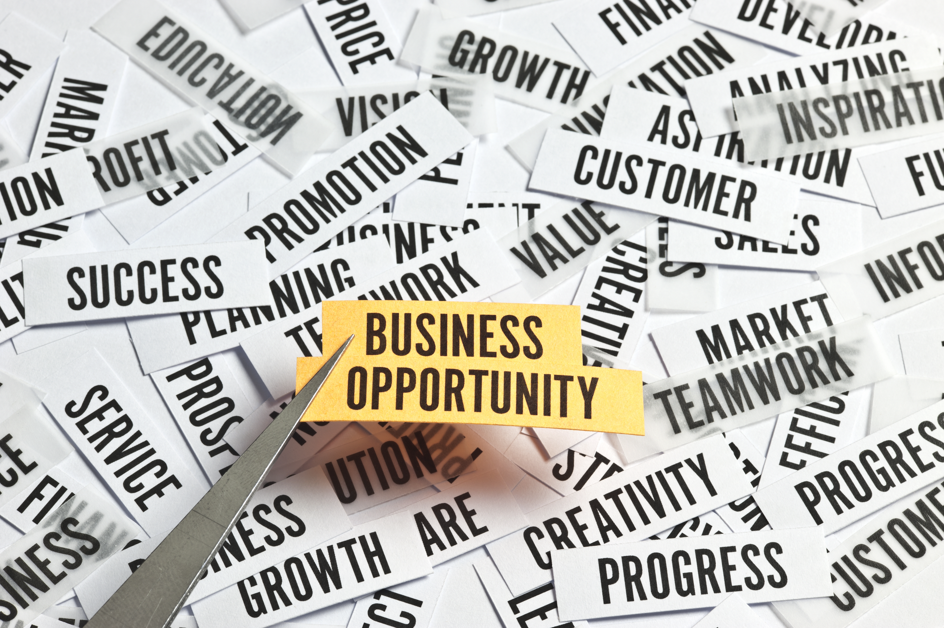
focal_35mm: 100
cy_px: 314
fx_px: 2621
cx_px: 472
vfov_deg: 13.7
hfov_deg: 20.4
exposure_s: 1.3
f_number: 22
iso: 100
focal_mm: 100
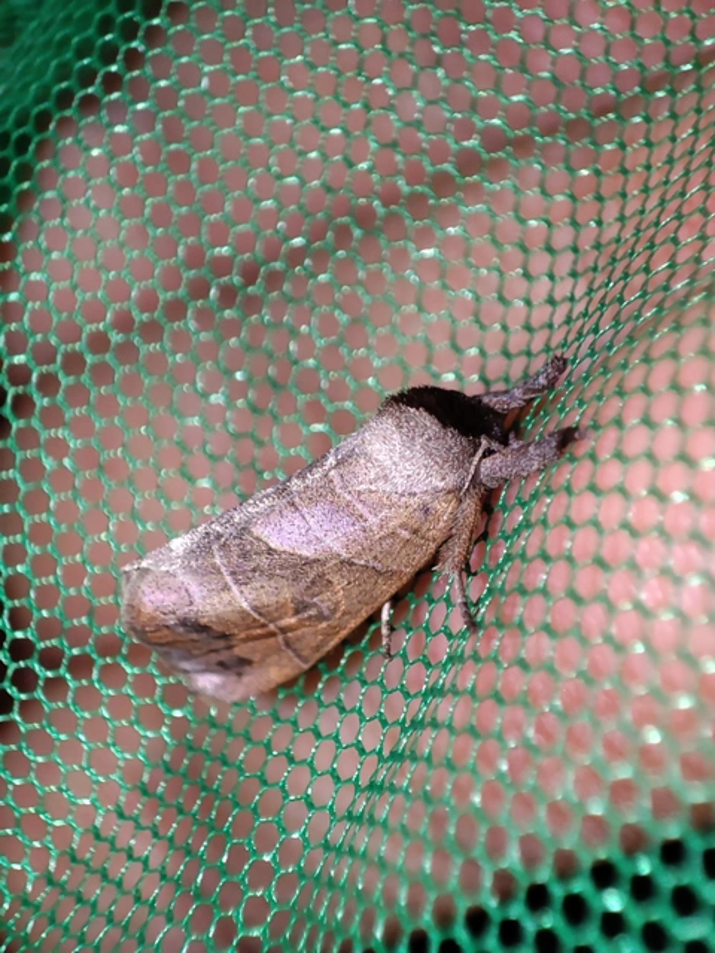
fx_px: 1349
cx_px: 358
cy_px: 476
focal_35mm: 49
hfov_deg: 29.7
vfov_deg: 38.9
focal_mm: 4.1
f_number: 2.4
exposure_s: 1/50
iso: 100
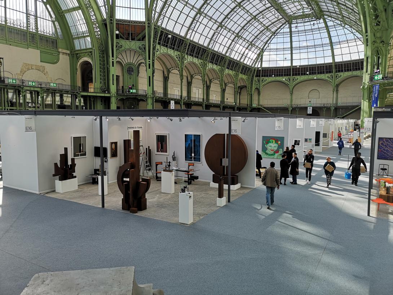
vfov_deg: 51.4
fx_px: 307
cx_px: 196
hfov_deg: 65.3
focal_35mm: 27
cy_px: 148
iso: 50
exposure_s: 1/477
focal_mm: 3.95
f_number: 1.8
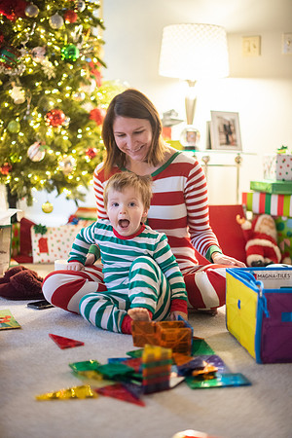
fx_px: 608
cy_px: 219
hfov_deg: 27.0
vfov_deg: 39.6
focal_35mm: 50
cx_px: 146
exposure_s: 1/200
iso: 1250
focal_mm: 50
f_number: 1.4
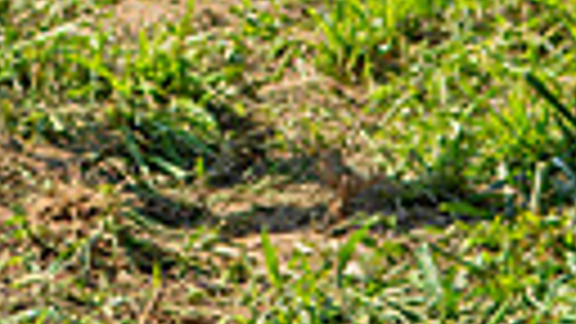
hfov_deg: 4.2
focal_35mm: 515
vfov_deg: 2.3
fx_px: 7866
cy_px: -785
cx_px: -395
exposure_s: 1/2000
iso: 100
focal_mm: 55
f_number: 3.2
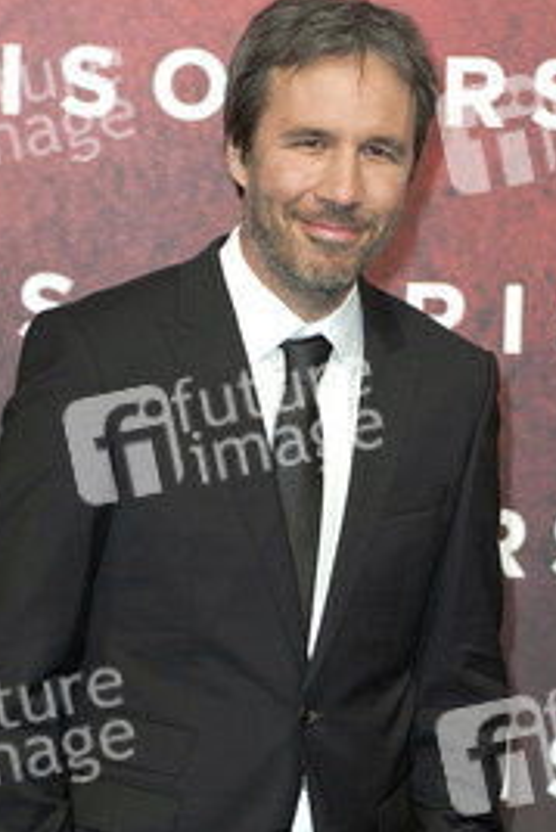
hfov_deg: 9.2
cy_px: 587
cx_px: 315
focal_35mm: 149
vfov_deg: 13.7
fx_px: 3447
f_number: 5.6
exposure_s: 1/250
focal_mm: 100
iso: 800
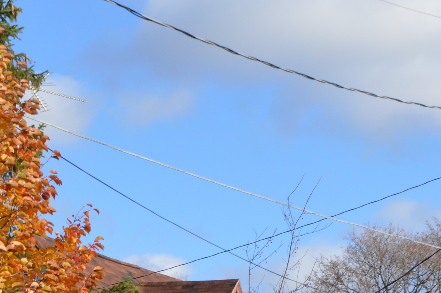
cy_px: 387
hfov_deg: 13.8
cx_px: 192
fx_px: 1819
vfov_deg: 9.1
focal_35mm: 149
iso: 100
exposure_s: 1/250
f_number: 8
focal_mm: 31
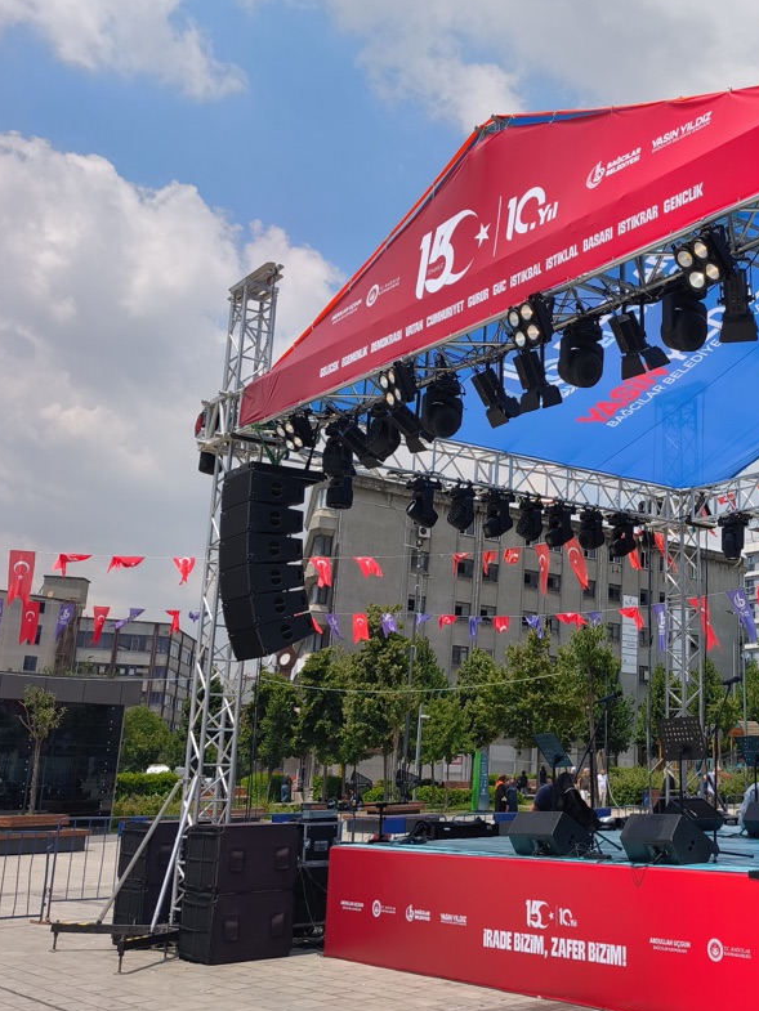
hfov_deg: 33.7
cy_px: 455
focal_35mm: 41
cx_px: 649
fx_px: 1198
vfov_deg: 45.7
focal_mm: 6.57
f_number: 1.6
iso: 50
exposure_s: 1/3805
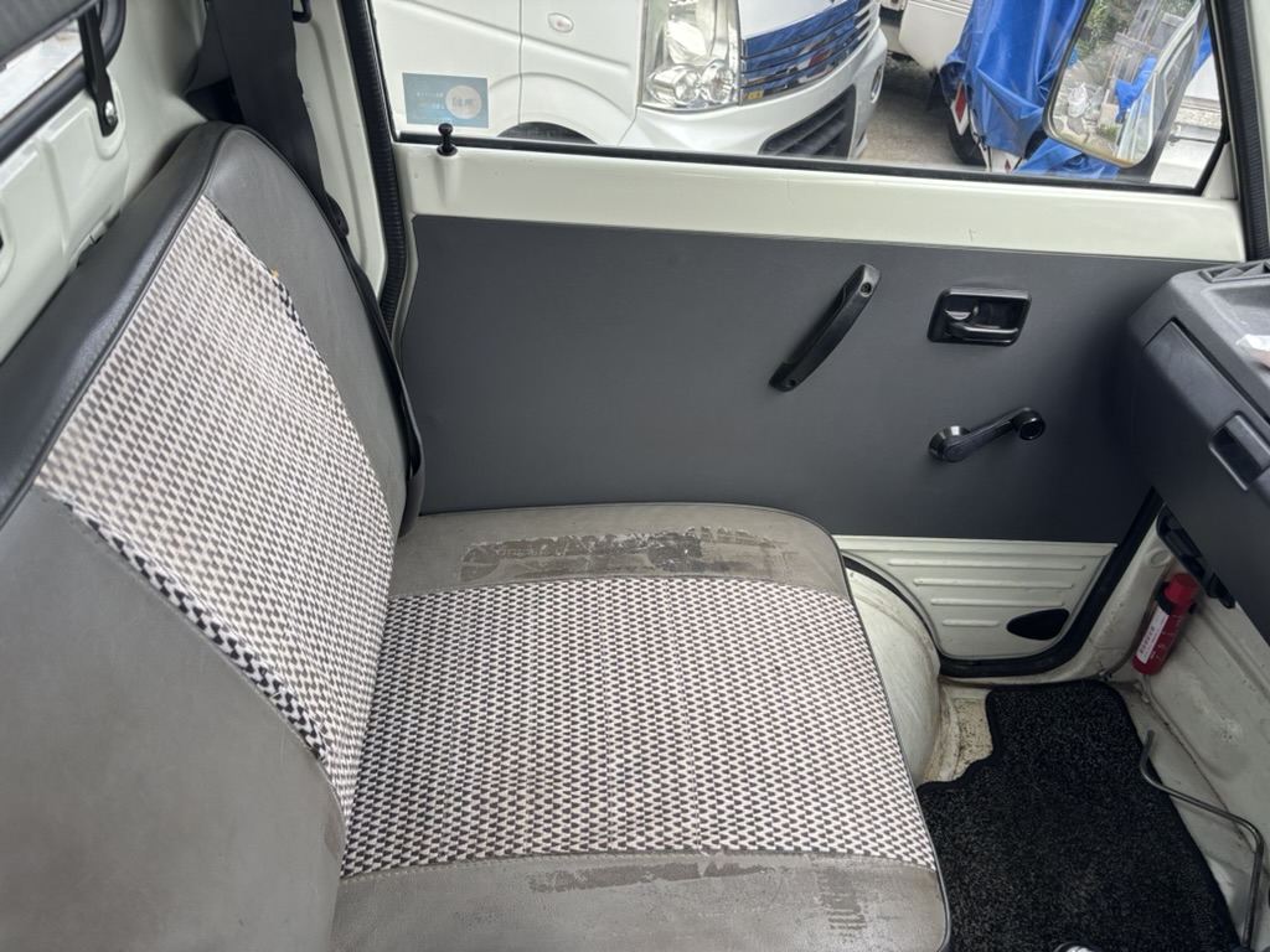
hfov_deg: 67.3
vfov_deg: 53.1
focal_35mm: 26
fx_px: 954
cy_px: 476
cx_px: 635
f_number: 1.6
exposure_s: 1/258
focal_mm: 5.96
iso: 40
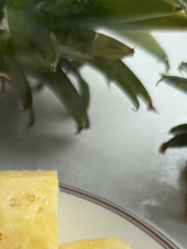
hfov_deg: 16.3
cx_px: -15
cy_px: 298
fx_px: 634
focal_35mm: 88
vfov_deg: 20.8
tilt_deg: -57.8
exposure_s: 1/739
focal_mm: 6.76
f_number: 1.78
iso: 80
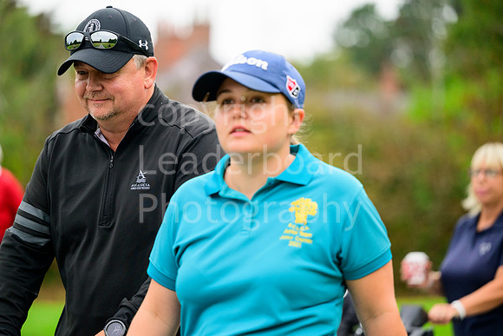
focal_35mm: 130
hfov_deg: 15.8
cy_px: 168
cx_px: 252
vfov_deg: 10.6
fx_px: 1817
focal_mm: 130
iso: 2000
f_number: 2.8
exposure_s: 1/2500
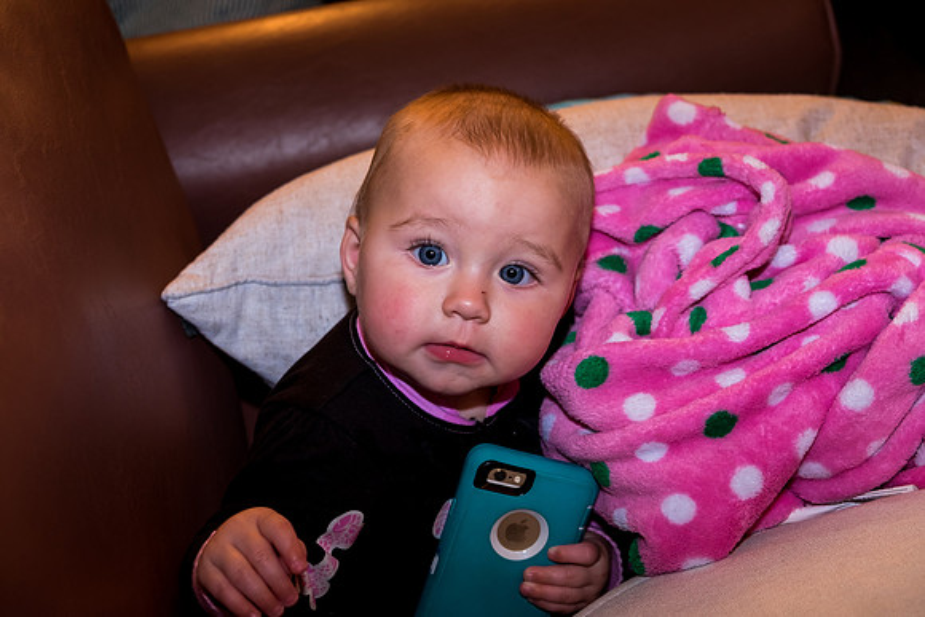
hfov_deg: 43.6
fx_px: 1156
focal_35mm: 45
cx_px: 462
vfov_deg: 29.9
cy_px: 308
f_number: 3.6
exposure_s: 1/125
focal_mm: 30.2
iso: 800
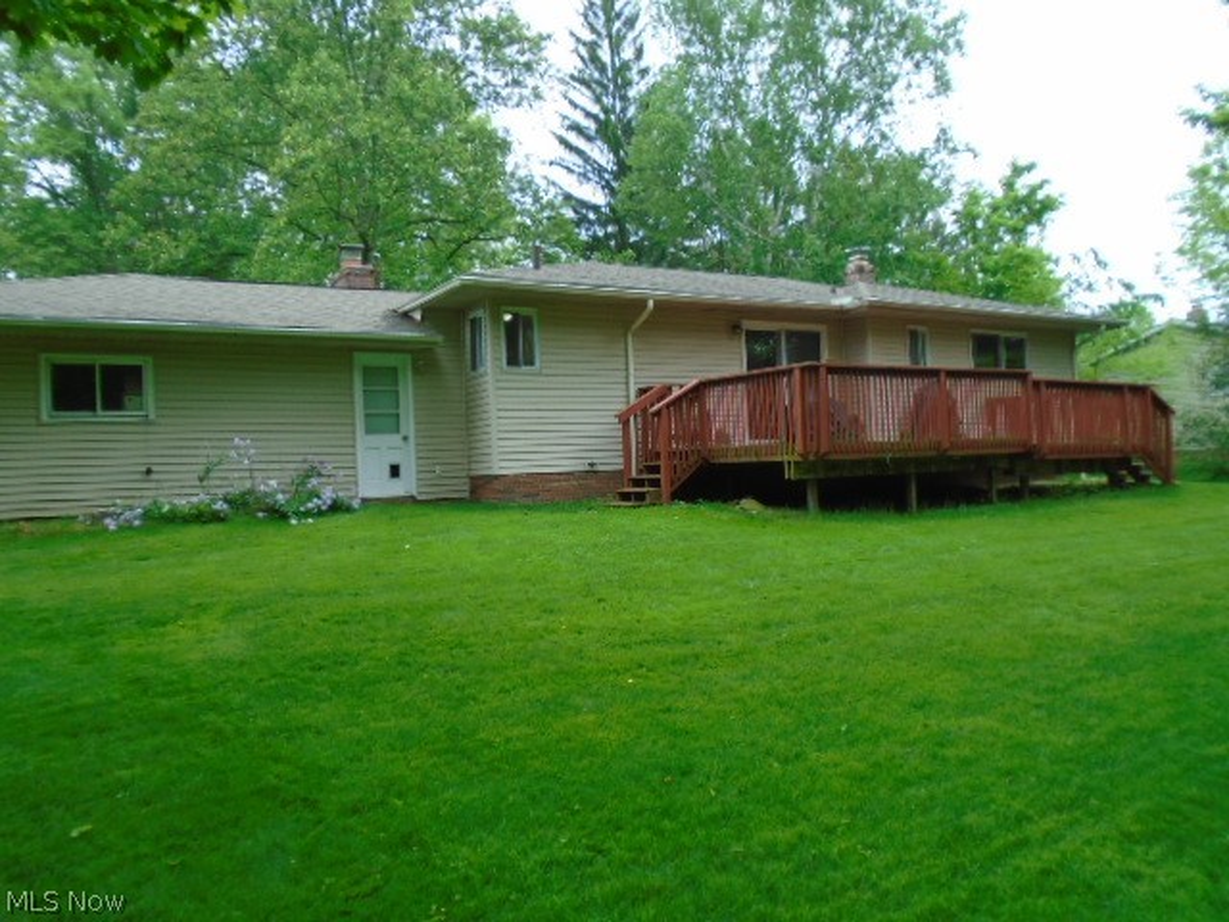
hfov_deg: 67.3
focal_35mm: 26
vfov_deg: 53.1
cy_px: 461
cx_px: 614
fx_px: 923
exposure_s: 1/100
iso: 100
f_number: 3.2
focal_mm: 4.6
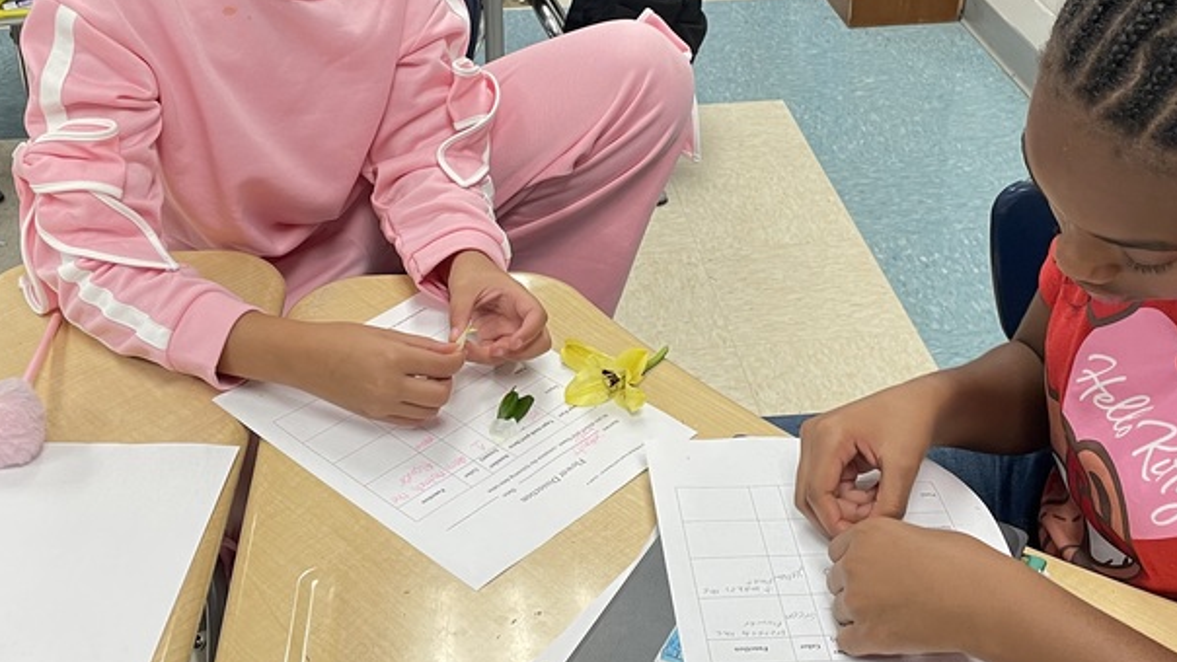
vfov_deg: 24.7
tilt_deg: -28.7
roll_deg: -0.2
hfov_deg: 42.9
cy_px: 193
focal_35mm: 48
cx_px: 627
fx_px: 1498
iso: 80
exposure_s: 1/60
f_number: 1.6
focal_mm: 4.2
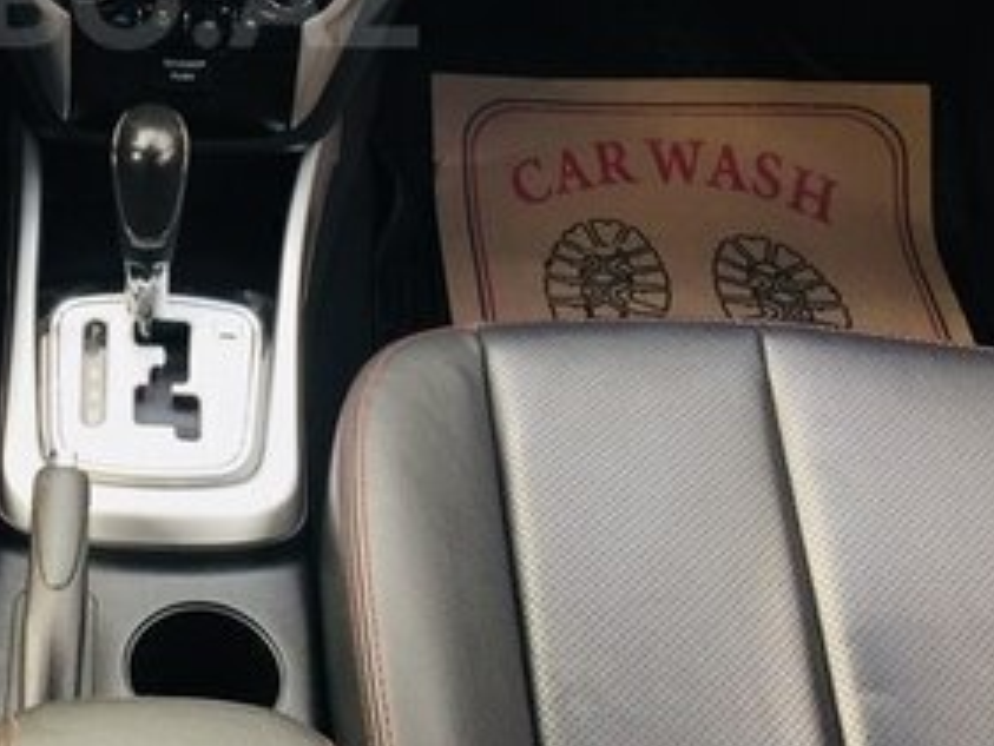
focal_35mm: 68
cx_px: 57
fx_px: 1953
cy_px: -5
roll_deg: -1.4
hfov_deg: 27.3
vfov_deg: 20.9
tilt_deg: -33.3
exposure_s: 1/50
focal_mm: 4.15
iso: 40
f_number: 2.2
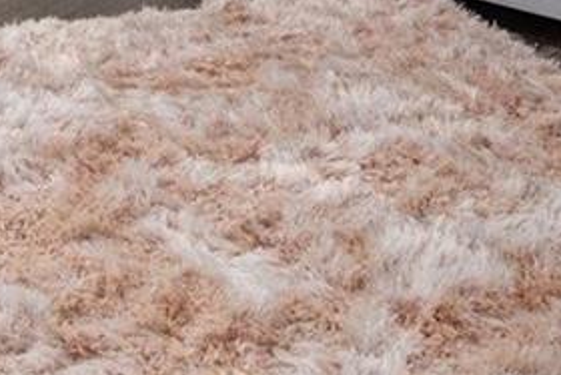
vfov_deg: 11.3
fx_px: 1512
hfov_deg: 20.1
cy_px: -570
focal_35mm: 97
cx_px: -42
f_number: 8
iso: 320
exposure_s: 1/3
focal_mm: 17
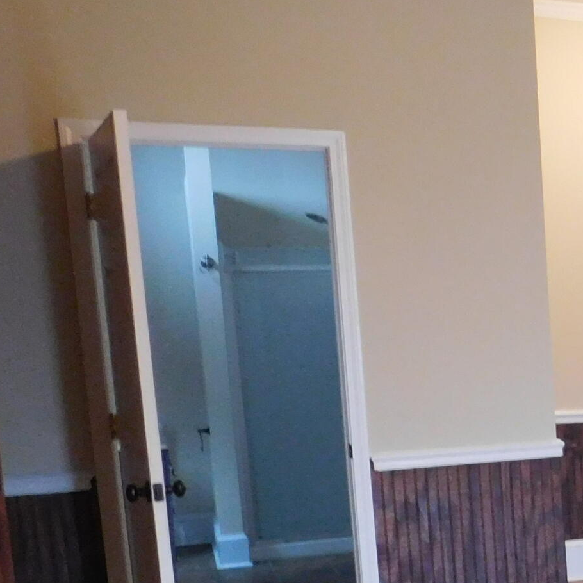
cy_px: 492
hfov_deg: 21.1
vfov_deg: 25.2
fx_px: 1277
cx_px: 912
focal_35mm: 67
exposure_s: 1/20
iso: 400
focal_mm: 4
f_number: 3
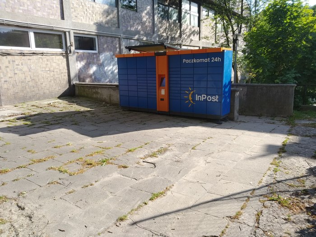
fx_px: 237
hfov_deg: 67.3
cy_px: 118
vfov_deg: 53.1
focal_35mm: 26
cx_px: 158
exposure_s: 1/479
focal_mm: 3.82
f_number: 2.2
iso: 100
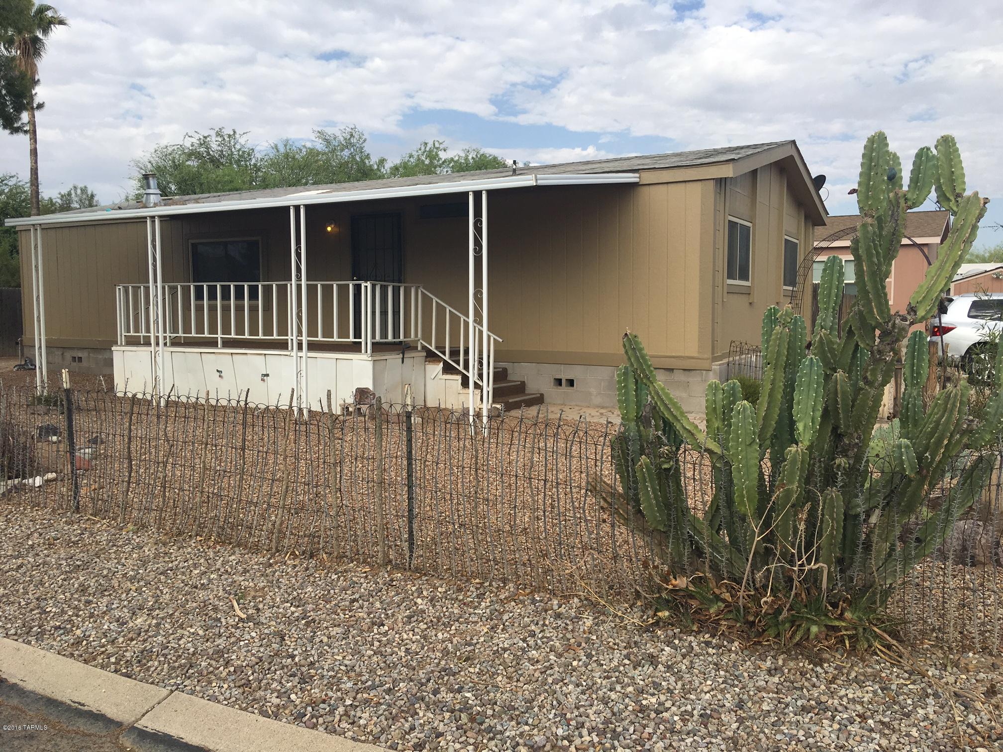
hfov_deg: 61.7
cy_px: 376
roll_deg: -0.2
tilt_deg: -4.8
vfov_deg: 48.2
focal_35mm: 29
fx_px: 840
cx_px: 502
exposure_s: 1/1350
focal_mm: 4.15
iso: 25
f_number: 2.2
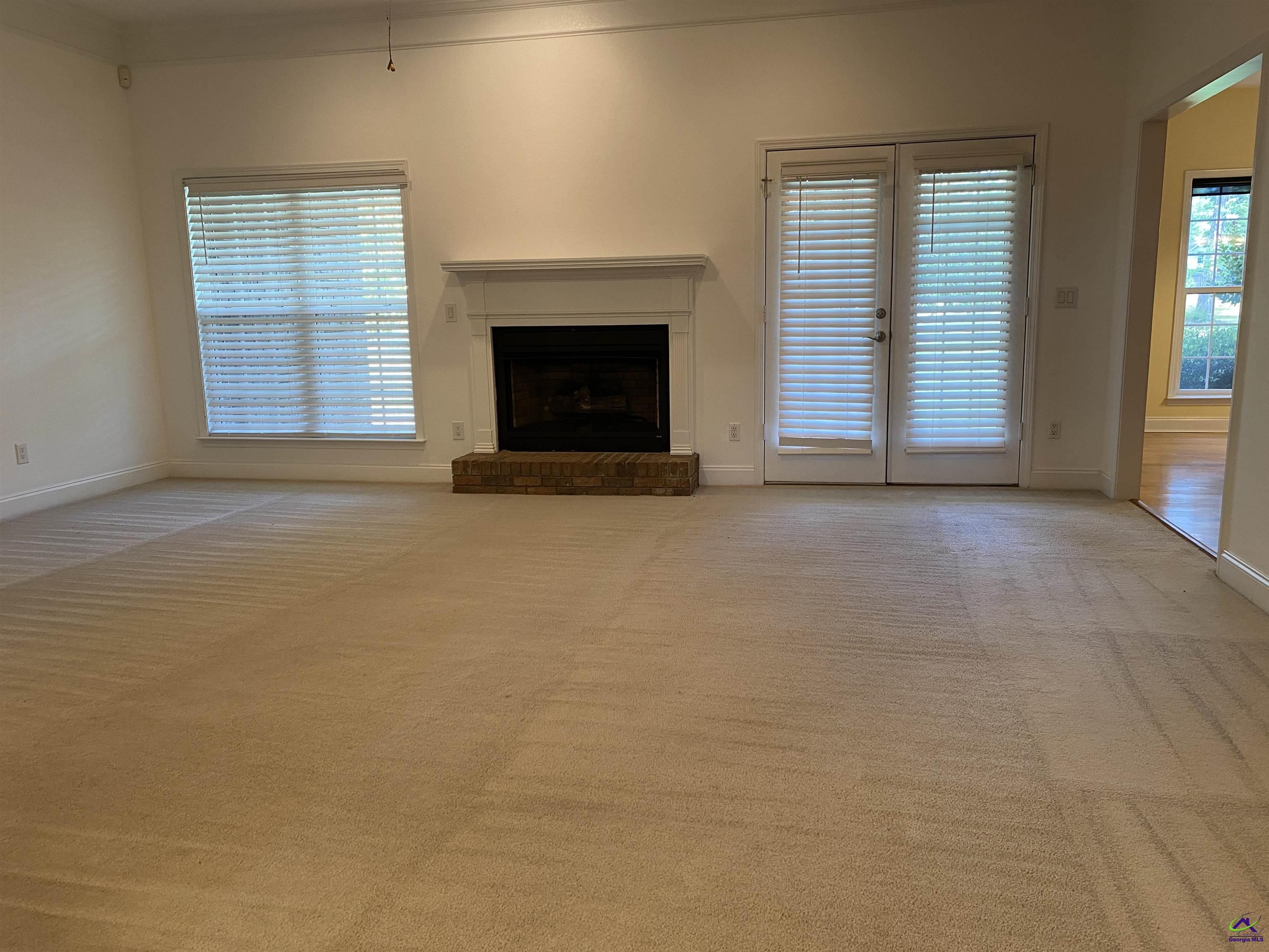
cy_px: 476
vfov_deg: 53.1
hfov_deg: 67.3
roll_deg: +0.7
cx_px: 634
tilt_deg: -11.6
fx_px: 953
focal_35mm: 26
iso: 80
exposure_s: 1/60
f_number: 1.8
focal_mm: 4.25
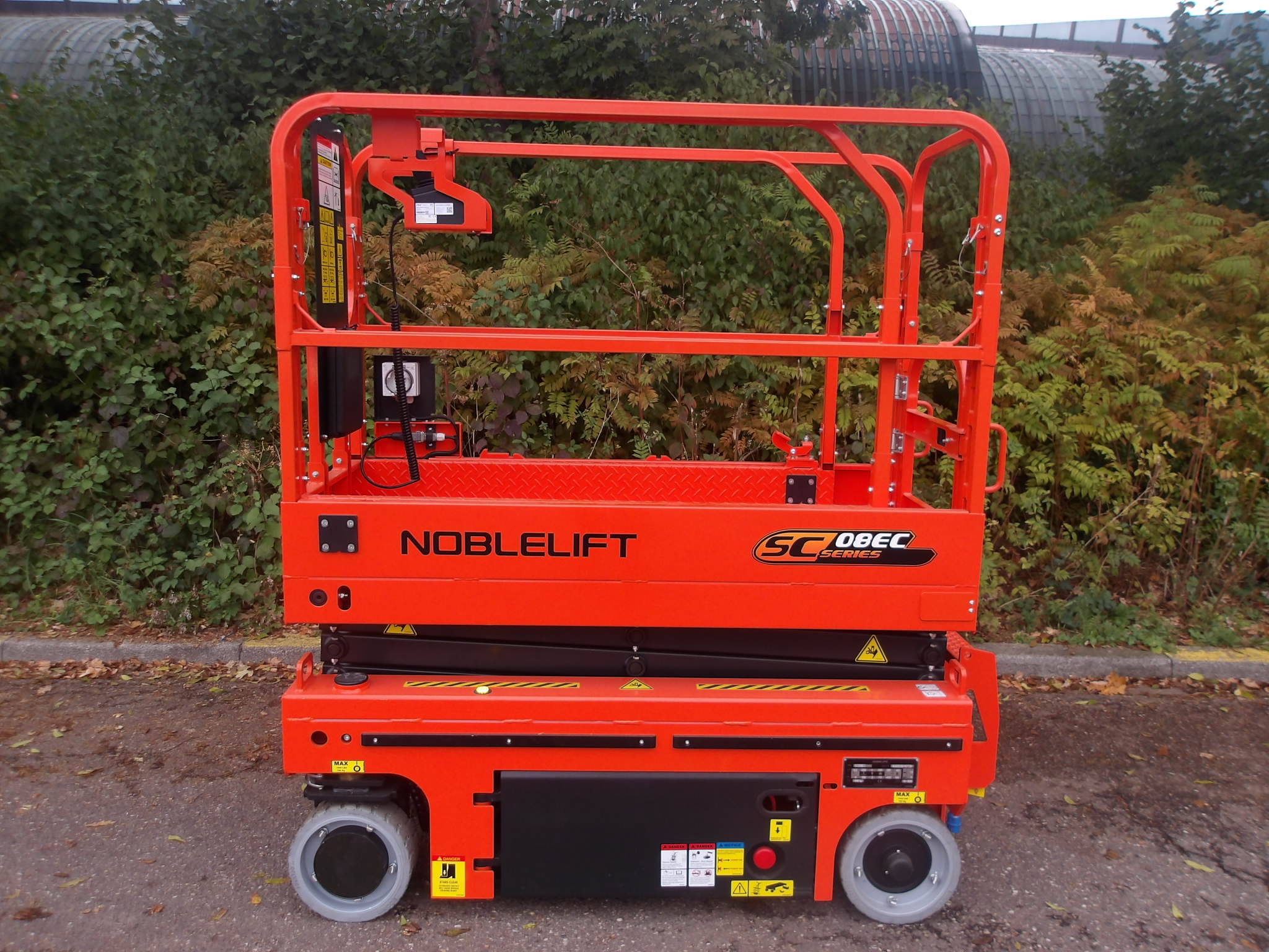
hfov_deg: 65.3
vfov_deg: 51.4
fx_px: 990
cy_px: 476
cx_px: 634
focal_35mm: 27
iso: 100
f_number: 3
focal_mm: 4.9
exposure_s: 1/249
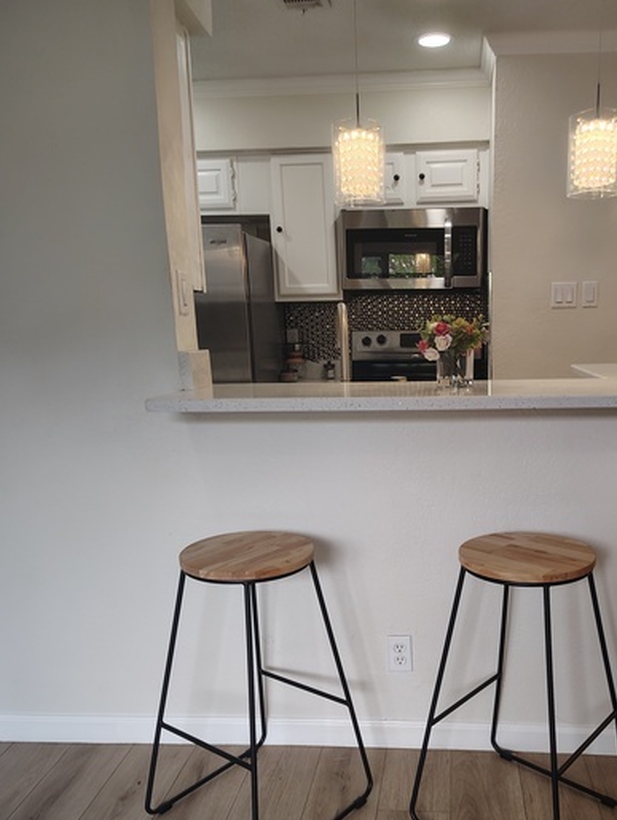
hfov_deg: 45.2
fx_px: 735
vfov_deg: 57.9
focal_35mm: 31
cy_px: 480
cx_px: 383
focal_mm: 5.56
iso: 450
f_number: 1.8
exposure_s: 1/120
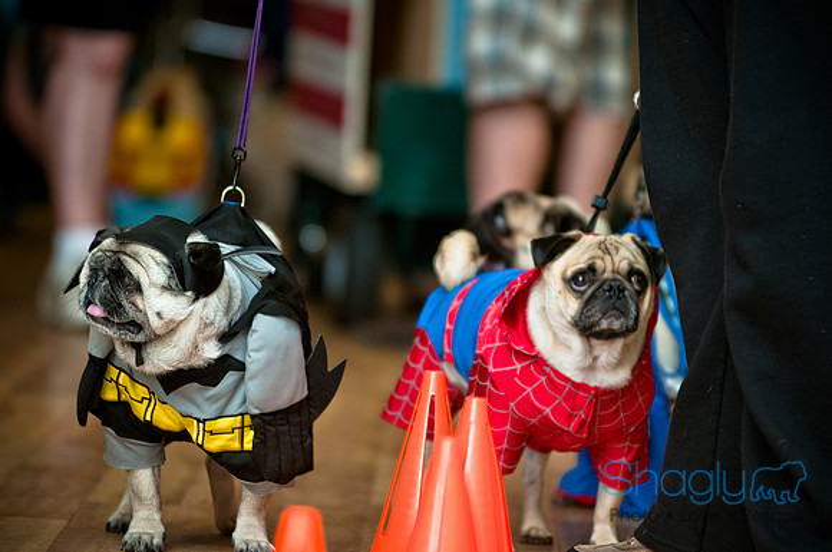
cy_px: 276
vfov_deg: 4.6
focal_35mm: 300
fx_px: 6924
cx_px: 416
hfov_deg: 6.9
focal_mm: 200
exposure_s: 1/200
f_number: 2.8
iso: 200
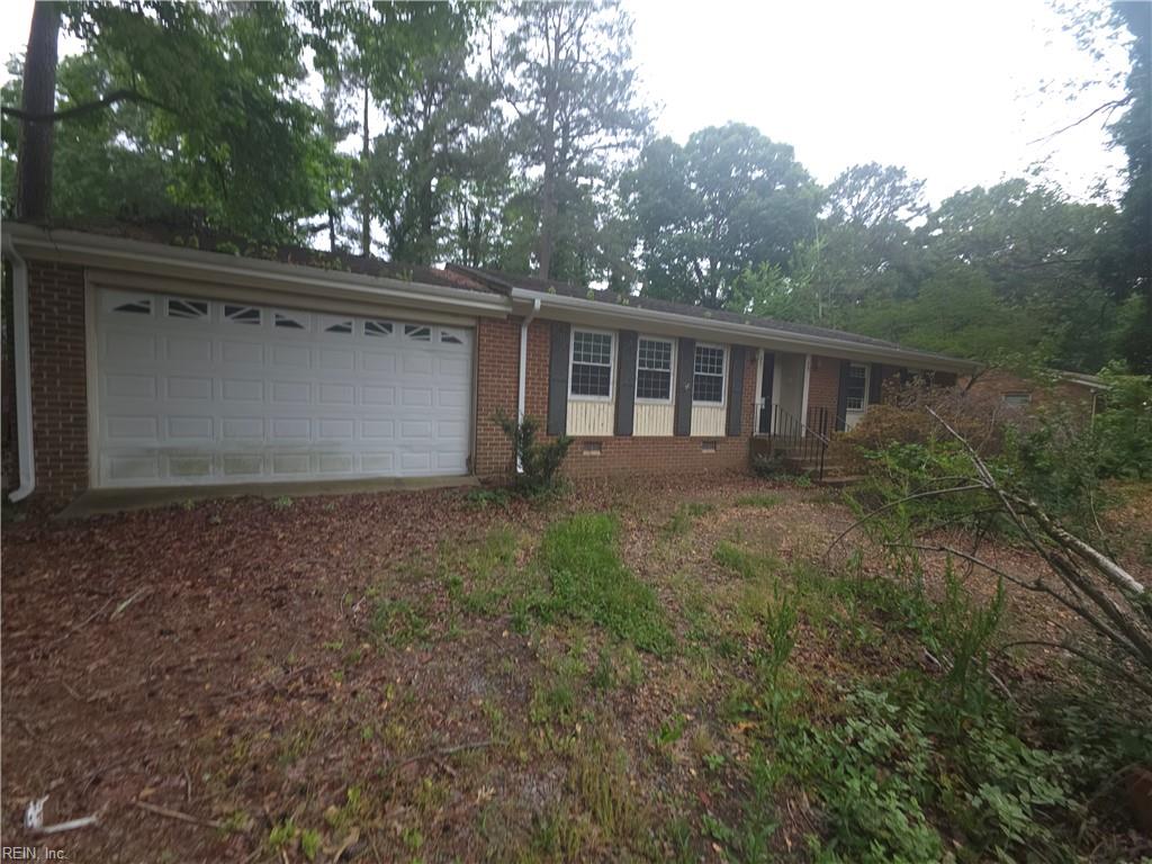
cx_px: 576
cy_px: 432
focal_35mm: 13
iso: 20
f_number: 1.9
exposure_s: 1/40
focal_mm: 2.2
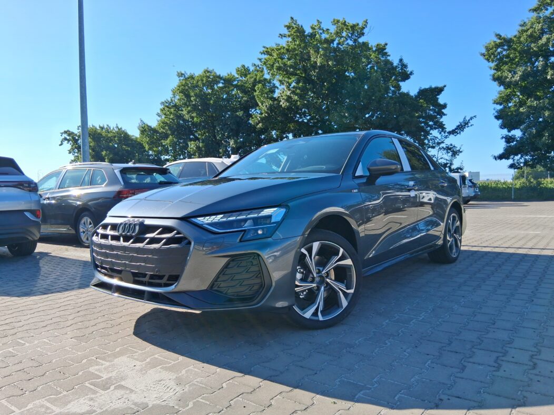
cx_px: 277
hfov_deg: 67.3
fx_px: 416
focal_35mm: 26
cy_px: 208
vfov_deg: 53.1
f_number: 1.8
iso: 25
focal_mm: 3.98
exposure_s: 1/594
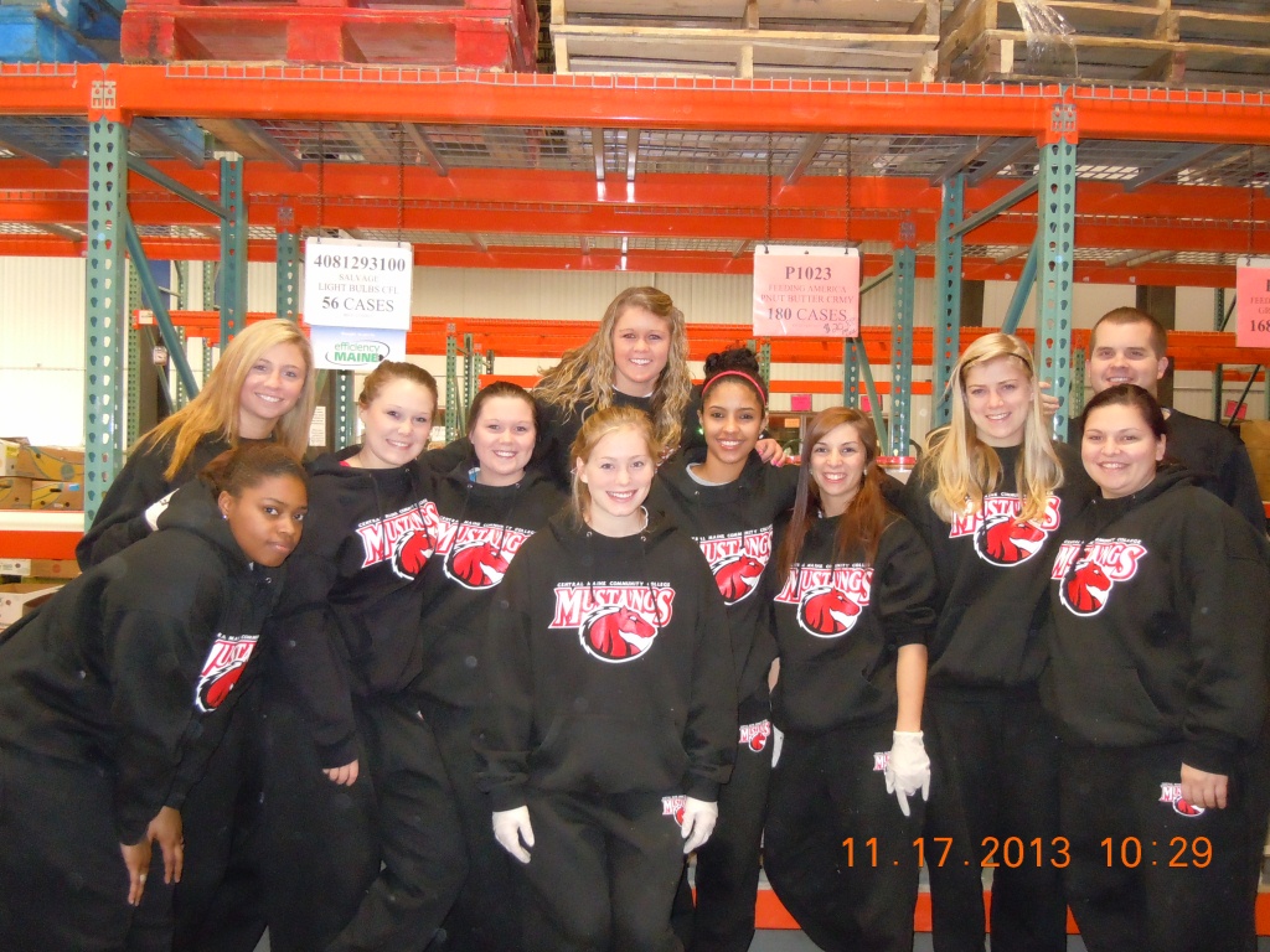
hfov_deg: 60.0
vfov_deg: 46.8
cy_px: 476
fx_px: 1101
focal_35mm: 30
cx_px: 635
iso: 800
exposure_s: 1/30
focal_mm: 5.4
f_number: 3.5
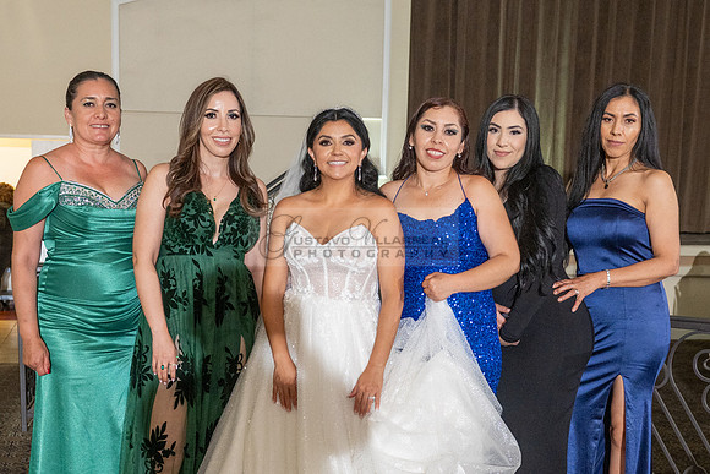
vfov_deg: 22.2
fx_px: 1183
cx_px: 328
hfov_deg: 33.4
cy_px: 405
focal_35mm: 60
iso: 800
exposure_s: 1/160
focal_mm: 28
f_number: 4
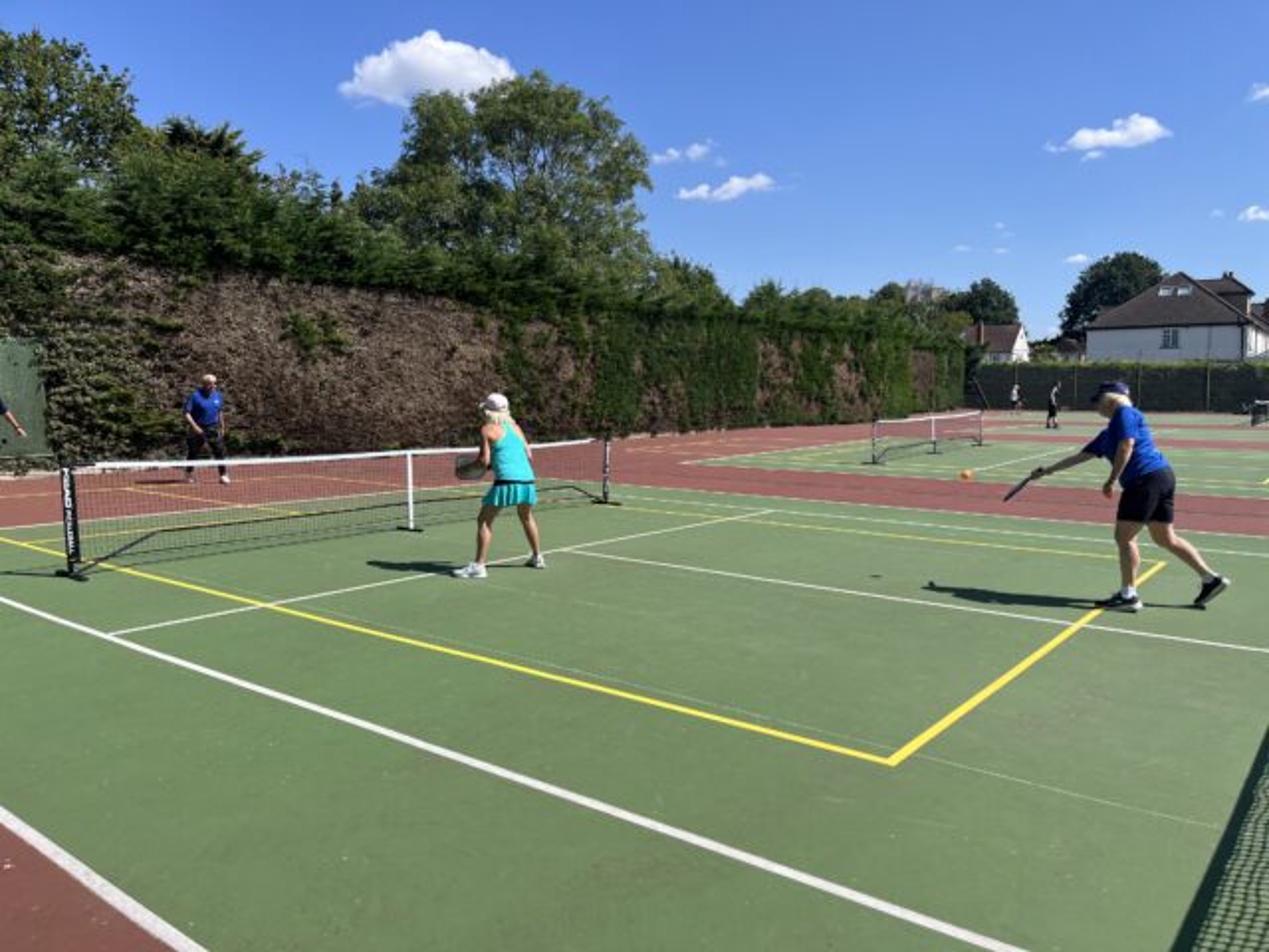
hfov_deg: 67.3
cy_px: 476
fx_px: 953
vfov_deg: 53.1
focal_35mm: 26
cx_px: 634
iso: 50
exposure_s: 1/3413
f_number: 1.6
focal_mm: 5.1
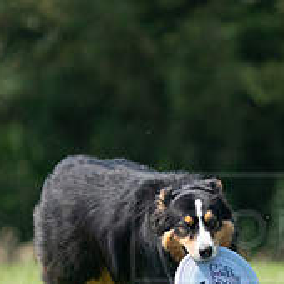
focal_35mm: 1085
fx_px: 10071
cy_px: 256
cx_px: 291
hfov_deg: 1.6
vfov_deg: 1.6
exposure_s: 1/4000
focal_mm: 374
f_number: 6.3
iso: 1600
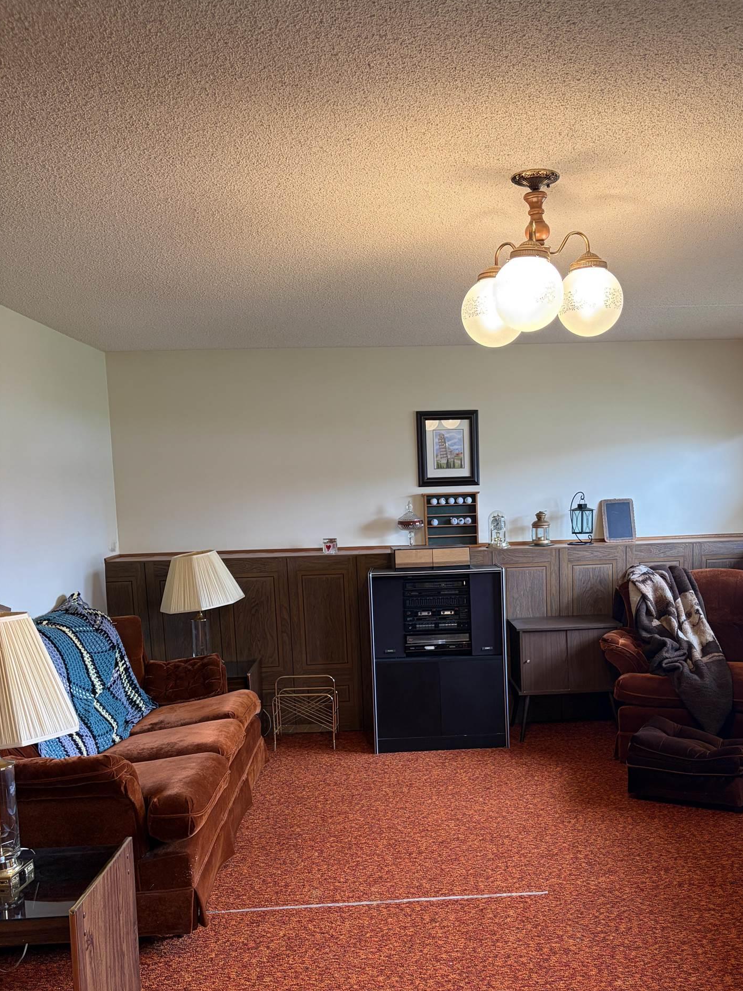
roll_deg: +1.3
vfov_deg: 56.4
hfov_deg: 43.9
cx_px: 455
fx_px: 916
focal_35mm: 32
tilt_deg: -5.6
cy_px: 588
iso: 125
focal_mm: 5.96
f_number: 1.6
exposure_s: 1/60
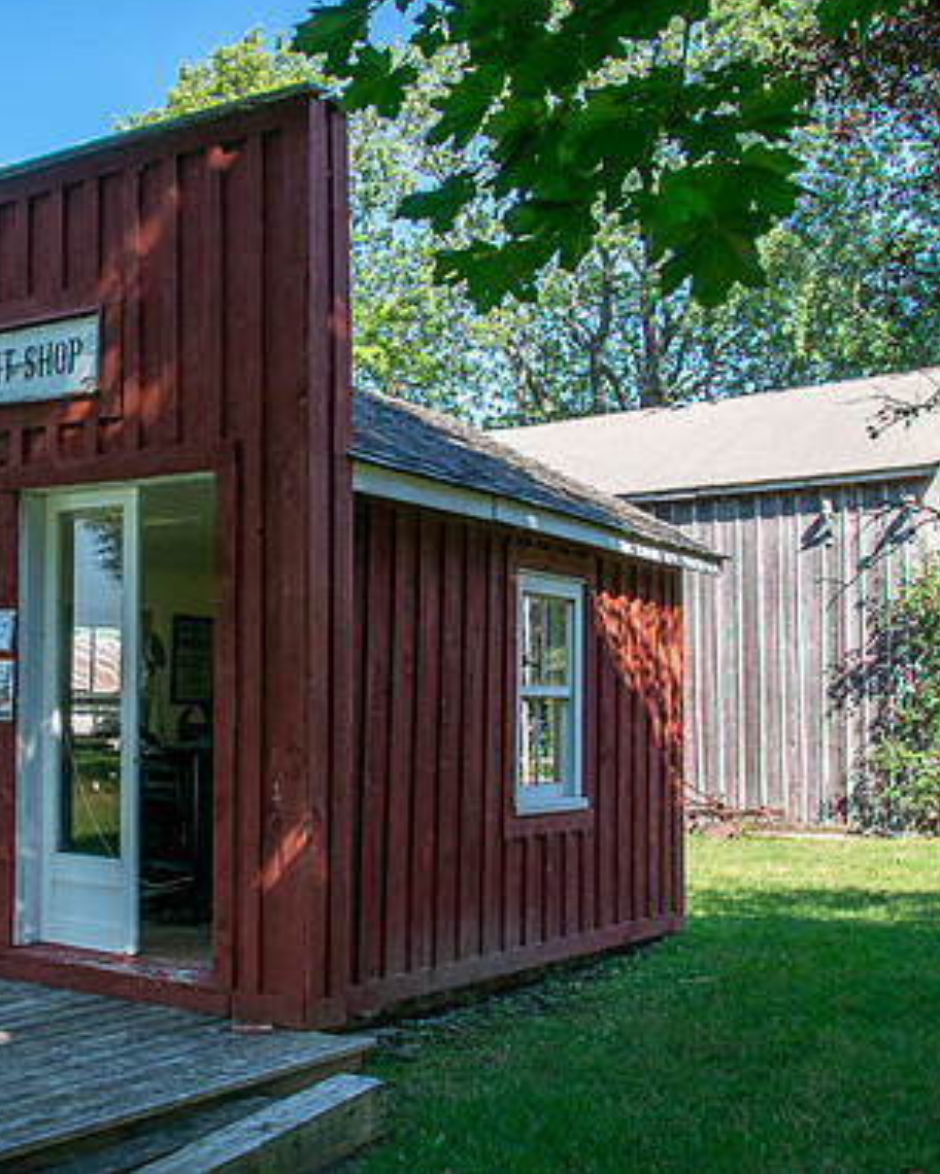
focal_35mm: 40
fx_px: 1391
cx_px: 204
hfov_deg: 36.2
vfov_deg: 45.8
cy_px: 579
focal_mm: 18
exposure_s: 1/60
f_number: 14
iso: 200
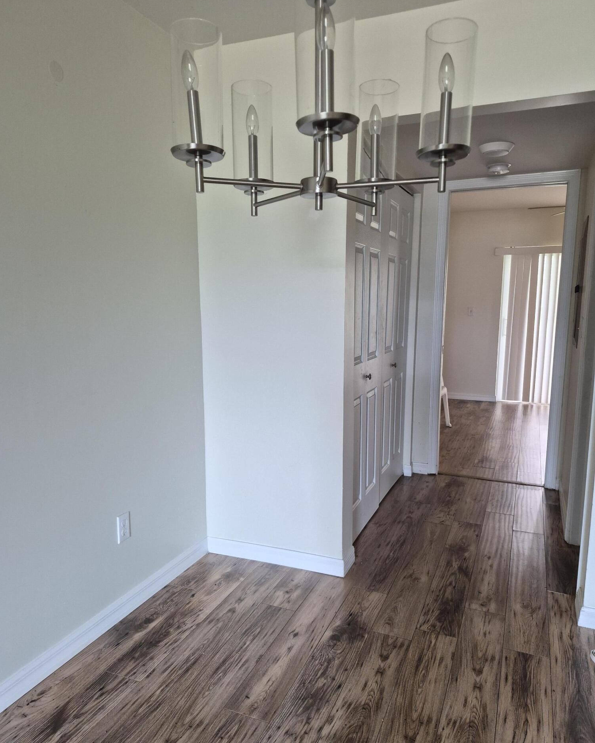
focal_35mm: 24
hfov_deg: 58.8
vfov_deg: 70.2
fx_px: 528
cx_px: 297
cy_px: 391
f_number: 1.8
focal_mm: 5.4
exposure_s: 1/120
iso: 500
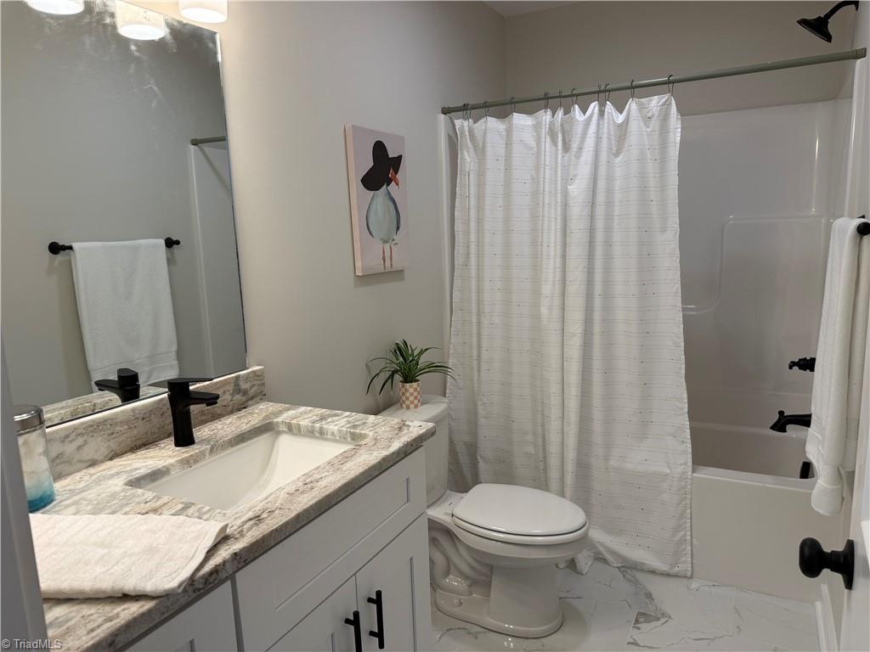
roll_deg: +1.3
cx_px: 435
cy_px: 326
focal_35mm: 24
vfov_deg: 56.8
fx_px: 603
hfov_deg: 71.6
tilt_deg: -8.8
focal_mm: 6.76
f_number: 1.78
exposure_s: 1/120
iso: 64
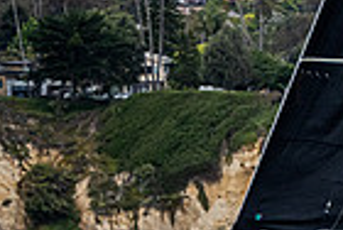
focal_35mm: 617
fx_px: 5891
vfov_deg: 2.2
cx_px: 590
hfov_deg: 3.3
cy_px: -94
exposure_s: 1/2000
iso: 800
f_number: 6.7
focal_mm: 125
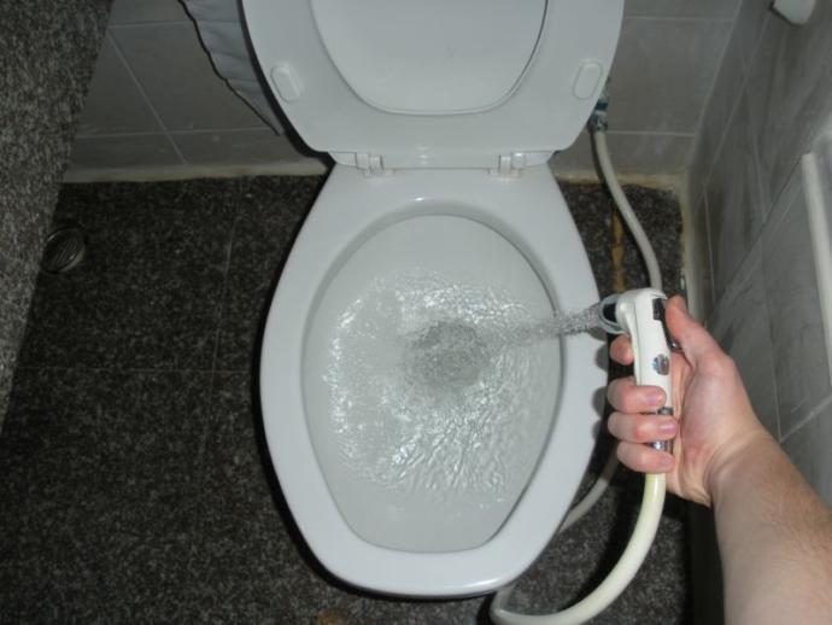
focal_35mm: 36
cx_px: 416
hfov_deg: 51.3
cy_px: 312
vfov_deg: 39.7
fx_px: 866
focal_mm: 6.3
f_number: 3.5
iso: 64
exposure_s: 1/60
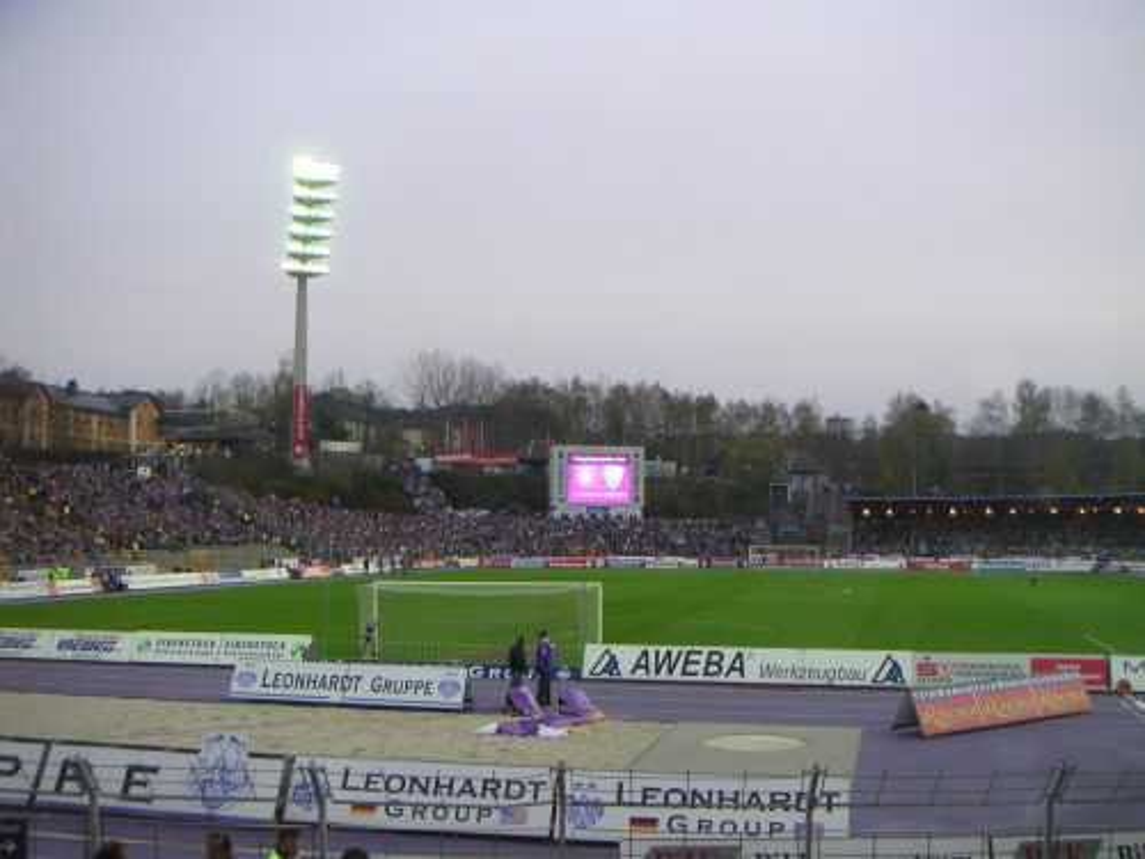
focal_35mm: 38
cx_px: 572
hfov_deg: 49.0
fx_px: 1257
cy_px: 430
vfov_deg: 37.7
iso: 160
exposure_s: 1/180
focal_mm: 6
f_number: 2.8
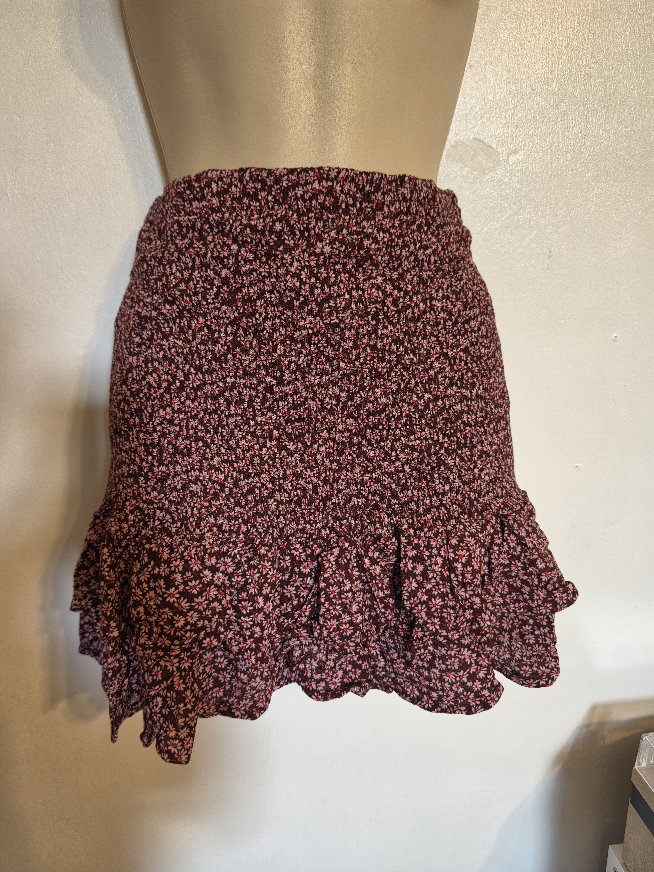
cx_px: 327
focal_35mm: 23
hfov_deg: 58.9
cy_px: 436
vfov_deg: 73.9
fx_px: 579
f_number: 1.4
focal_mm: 6.5
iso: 160
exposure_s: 1/100
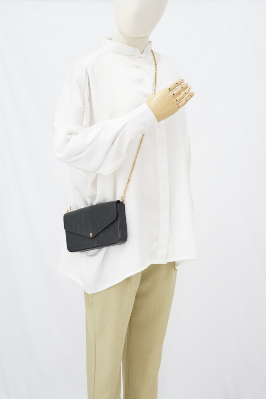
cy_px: 200
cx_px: 133
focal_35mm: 50
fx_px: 554
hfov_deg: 27.0
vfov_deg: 39.6
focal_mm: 50
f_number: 6.3
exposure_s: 1/8
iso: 640
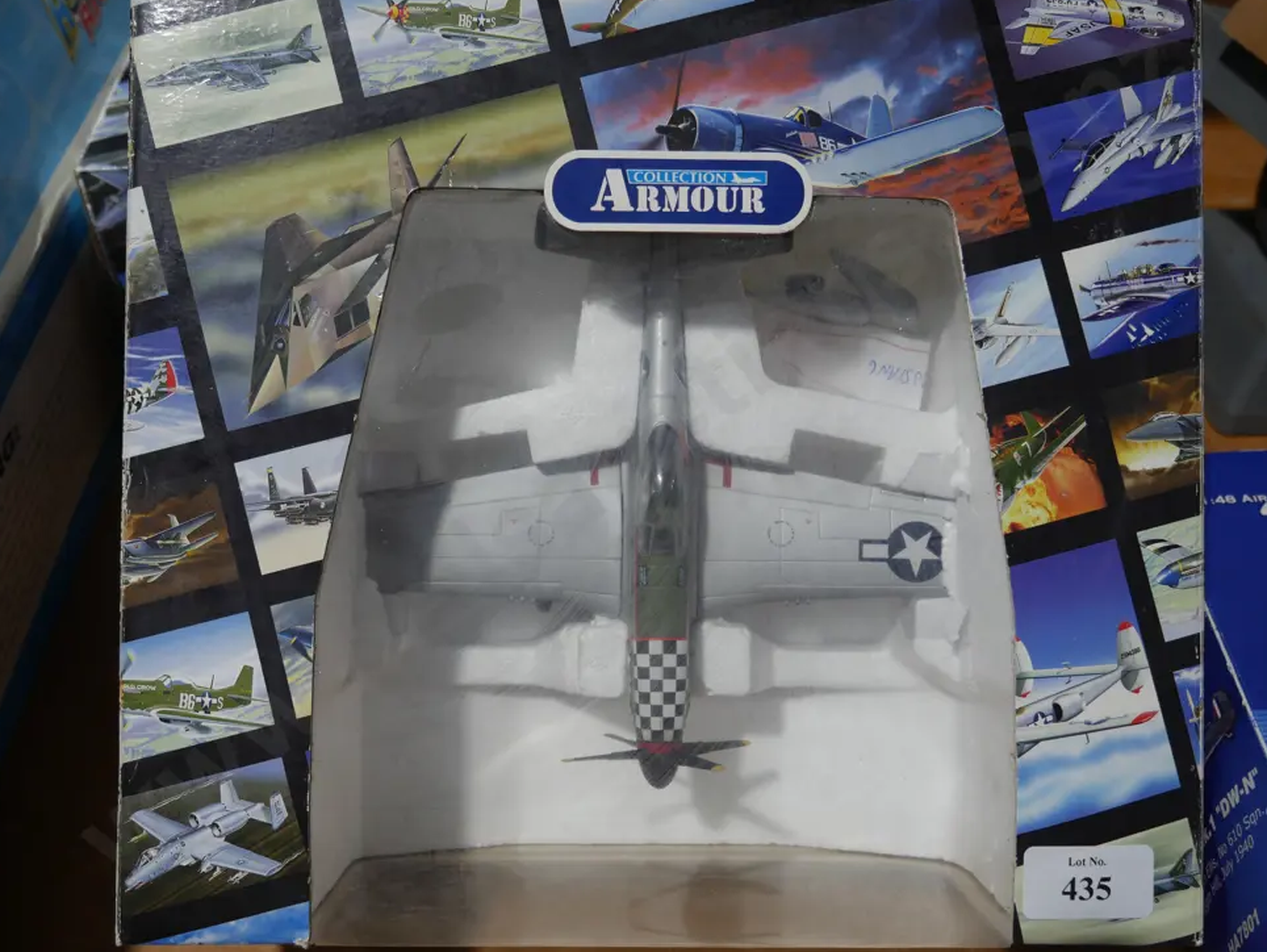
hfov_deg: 53.9
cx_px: 632
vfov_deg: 41.8
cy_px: 454
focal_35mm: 34
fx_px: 1245
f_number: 3.6
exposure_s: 1/100
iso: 200
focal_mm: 16
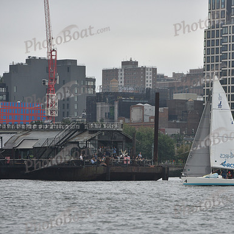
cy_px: 117
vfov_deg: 6.8
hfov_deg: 6.8
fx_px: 1966
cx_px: 142
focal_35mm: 257
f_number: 7.1
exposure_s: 1/800
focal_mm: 200
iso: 400
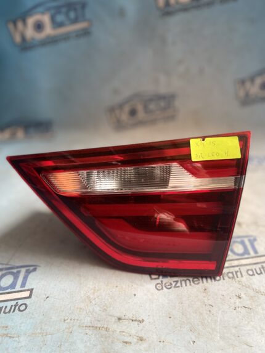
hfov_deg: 53.1
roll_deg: -0.8
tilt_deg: -36.5
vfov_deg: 67.3
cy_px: 176
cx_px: 132
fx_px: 265
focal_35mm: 26
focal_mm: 5.1
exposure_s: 1/60
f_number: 1.6
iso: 160
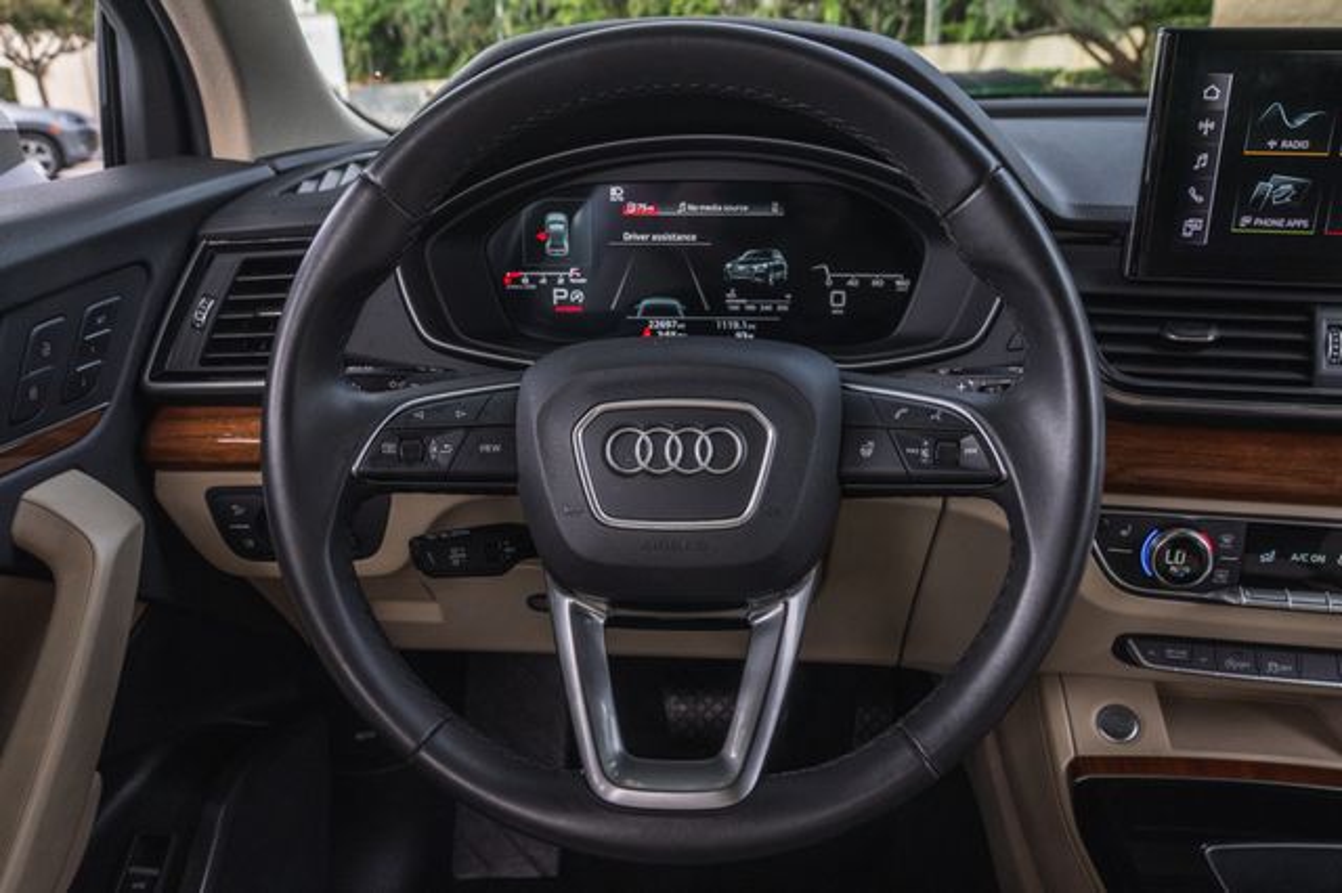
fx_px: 1059
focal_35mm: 28
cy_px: 498
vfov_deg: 45.6
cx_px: 687
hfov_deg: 64.7
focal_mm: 24
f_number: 8
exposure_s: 1/100
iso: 640
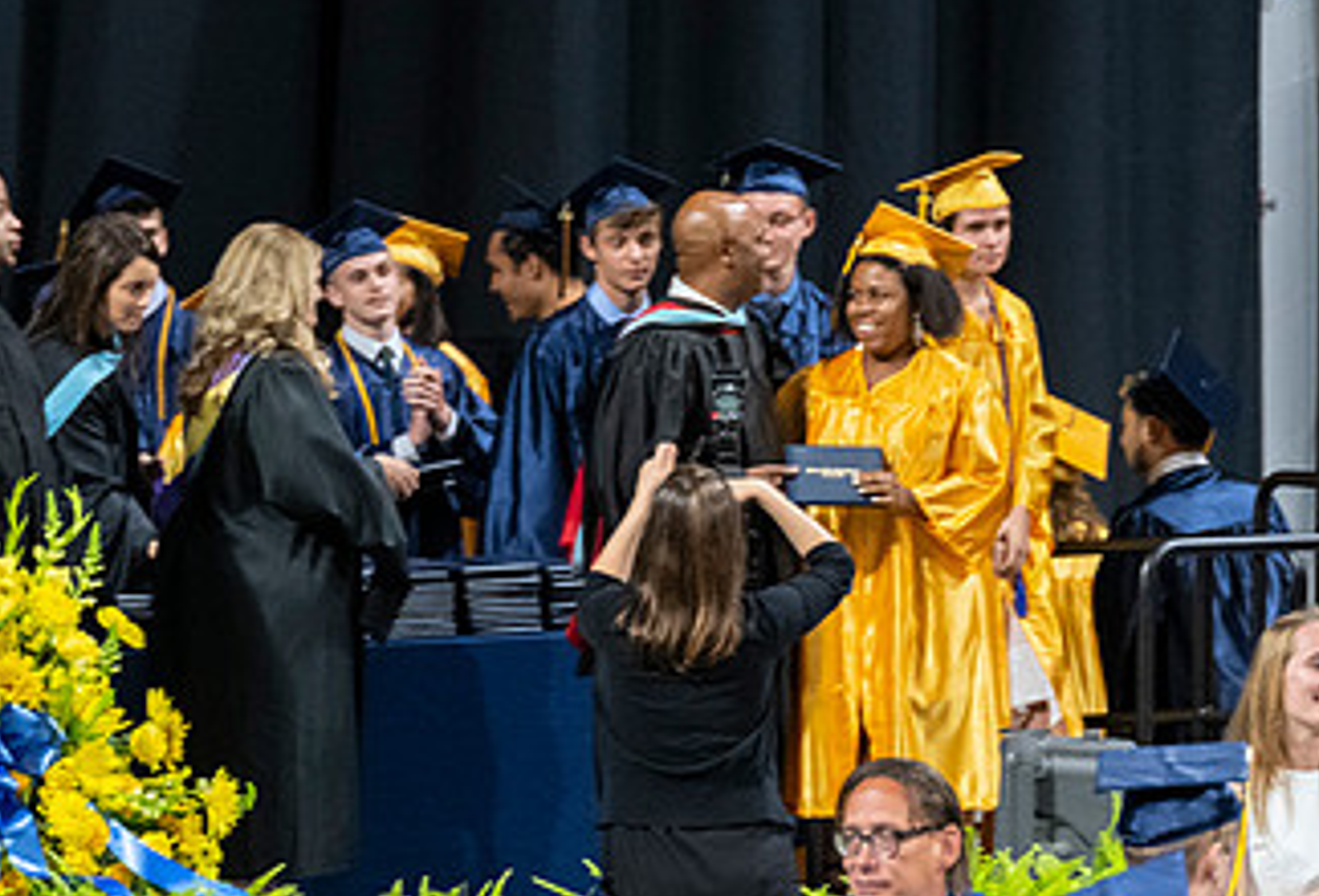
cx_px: 981
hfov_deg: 4.0
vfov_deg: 2.7
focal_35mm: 507
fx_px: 18681
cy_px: 612
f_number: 4
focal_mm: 190
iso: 2000
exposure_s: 1/200
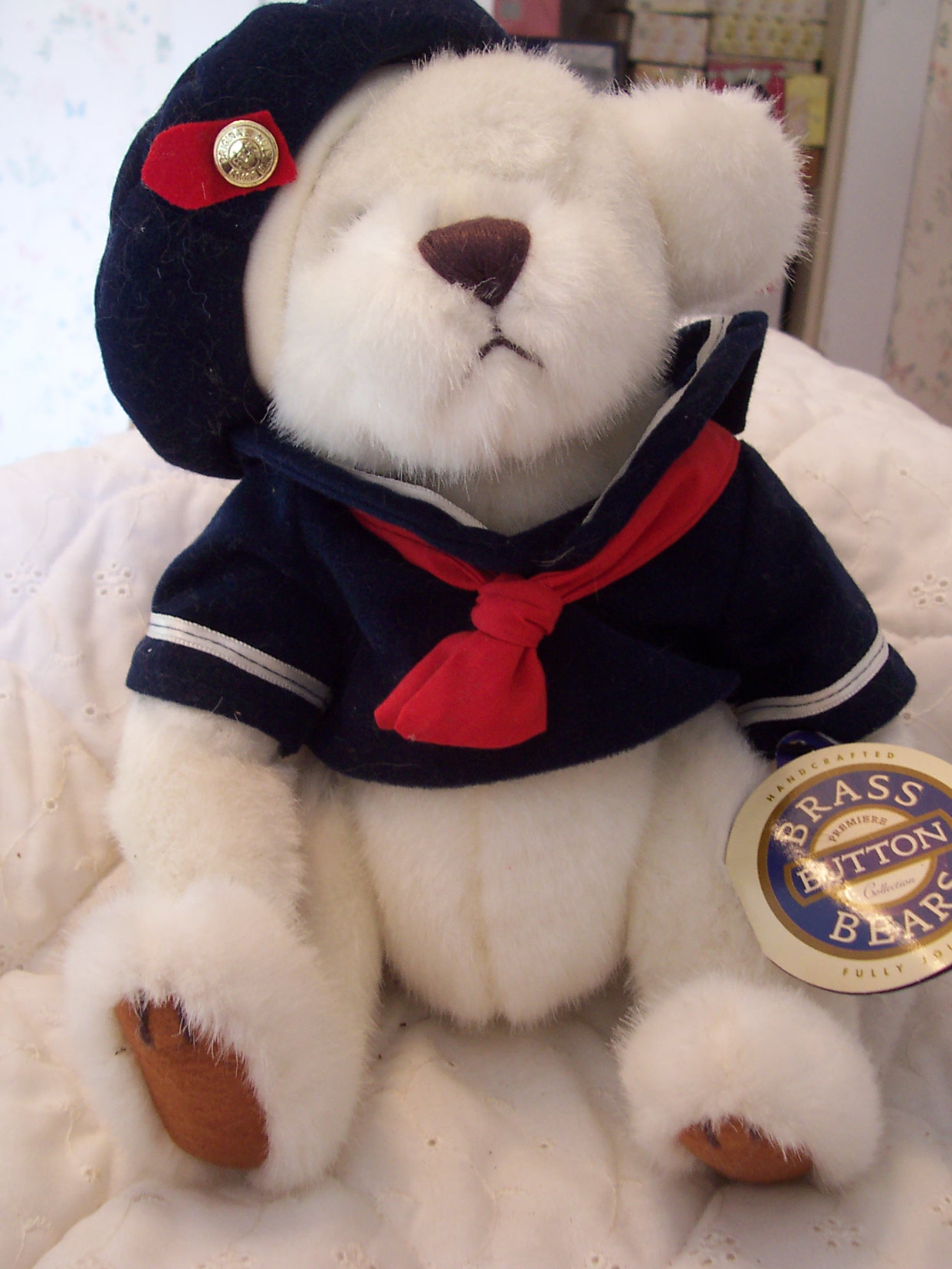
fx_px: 1357
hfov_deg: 38.7
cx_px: 476
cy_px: 634
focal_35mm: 37
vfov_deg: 50.1
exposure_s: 1/30
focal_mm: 5.6
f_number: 2.8
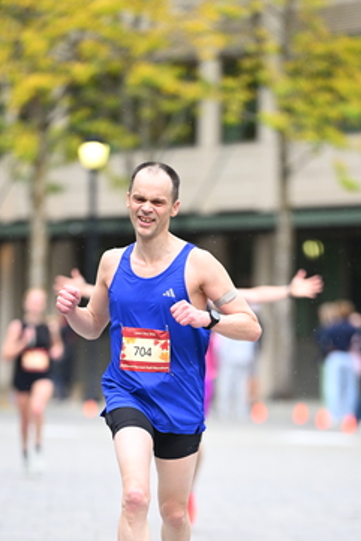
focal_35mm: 305
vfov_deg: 6.7
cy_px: 409
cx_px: 191
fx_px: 4583
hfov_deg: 4.5
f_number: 2.8
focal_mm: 200
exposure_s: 1/1250
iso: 1250
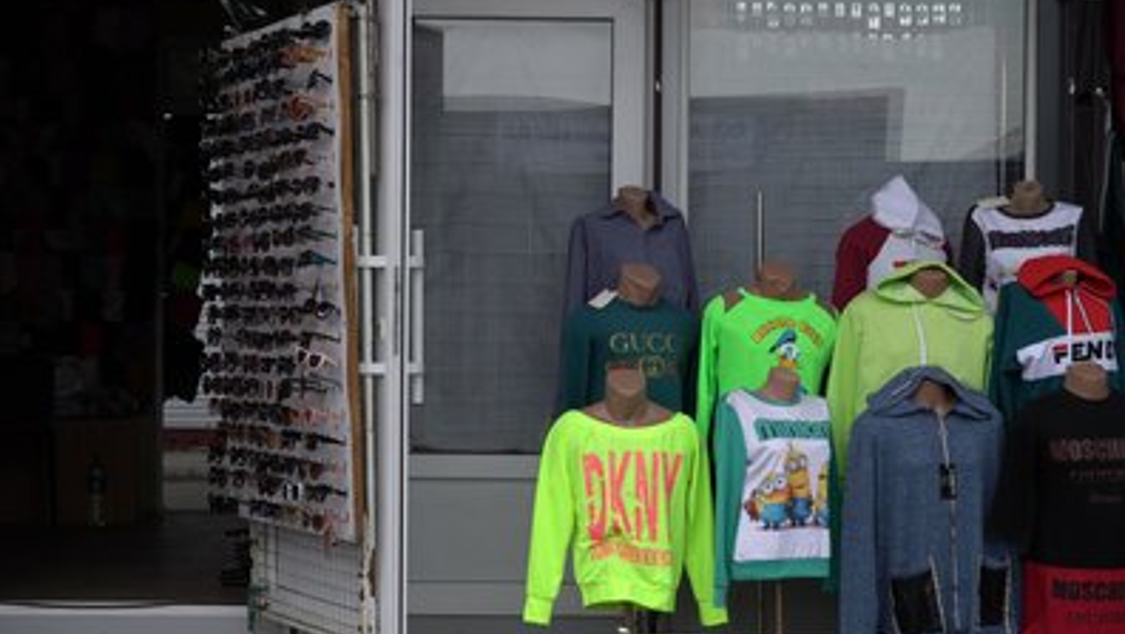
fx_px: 1671
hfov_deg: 37.2
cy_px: 335
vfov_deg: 21.5
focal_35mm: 56
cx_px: 562
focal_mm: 53
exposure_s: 1/100
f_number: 6.3
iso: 100
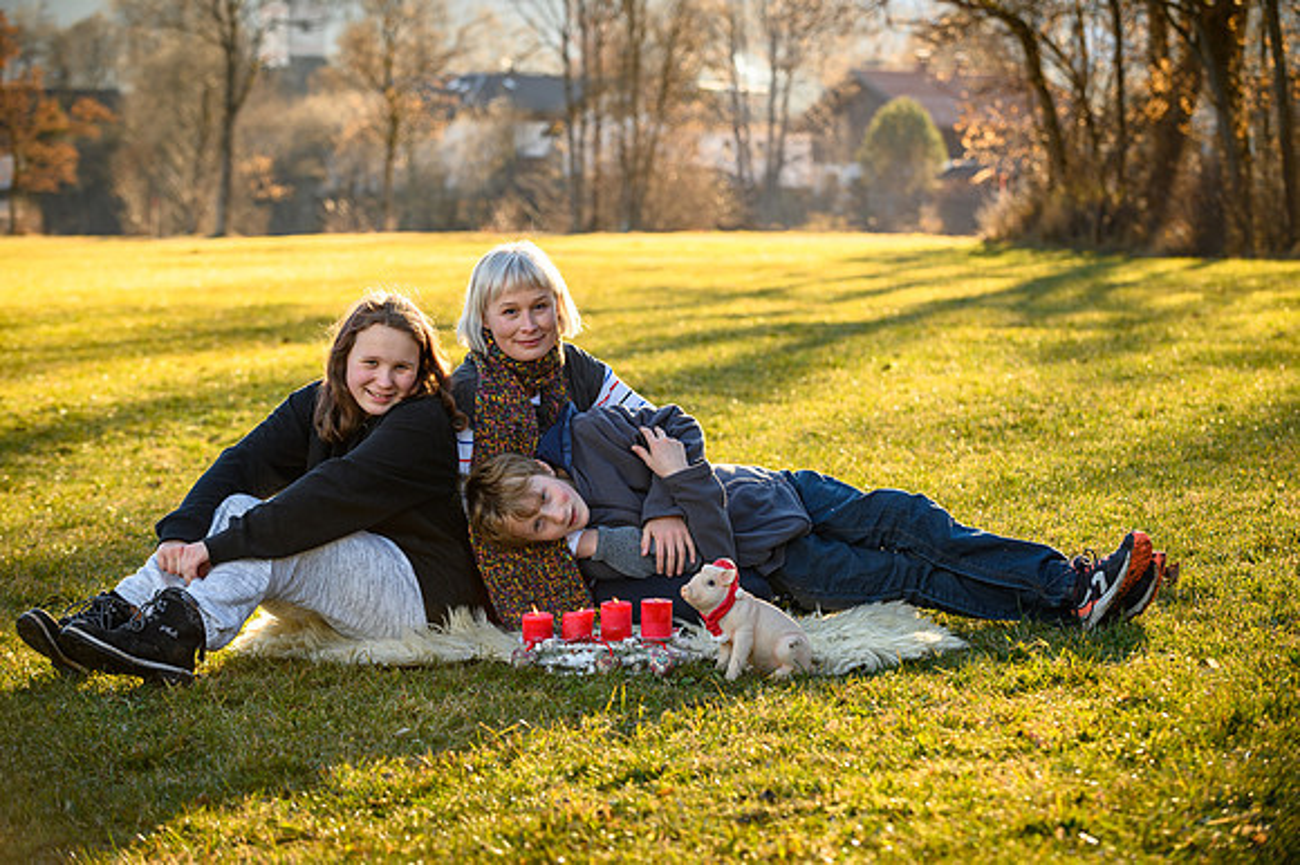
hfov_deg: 20.0
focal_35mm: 102
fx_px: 3681
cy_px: 432
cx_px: 650
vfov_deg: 13.4
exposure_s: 1/125
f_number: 5.6
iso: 100
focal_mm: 102
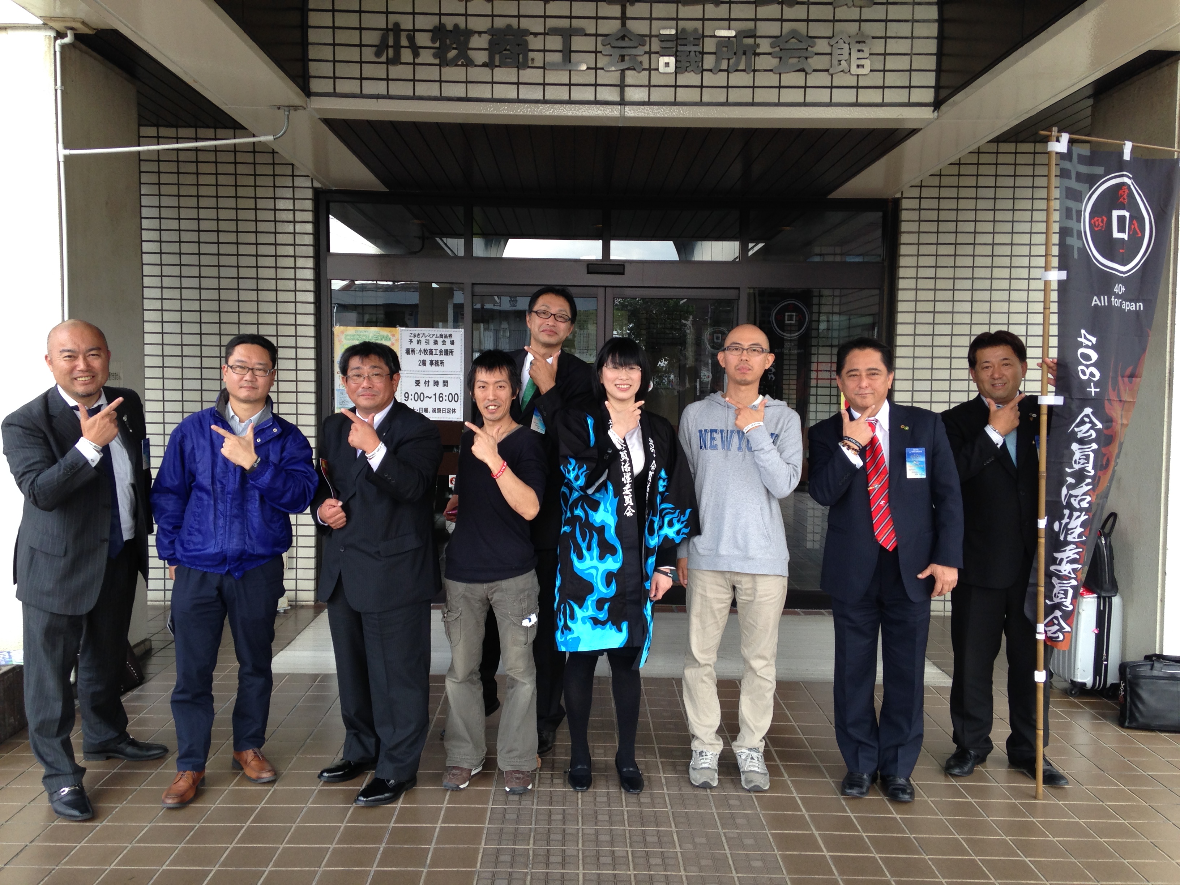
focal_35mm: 33
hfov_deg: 55.4
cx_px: 590
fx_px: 1125
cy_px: 442
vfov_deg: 42.9
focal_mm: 4.12
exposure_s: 1/162
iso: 50
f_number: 2.4
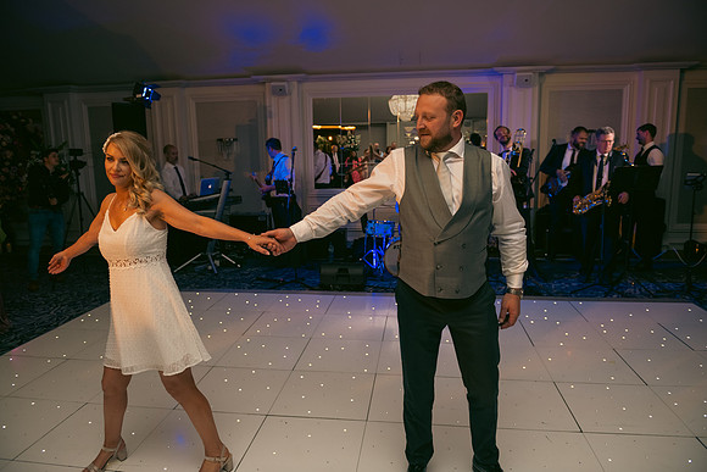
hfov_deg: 73.7
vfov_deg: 53.2
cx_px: 354
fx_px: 471
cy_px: 236
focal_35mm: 24
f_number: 3.5
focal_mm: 24
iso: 640
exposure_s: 1/160
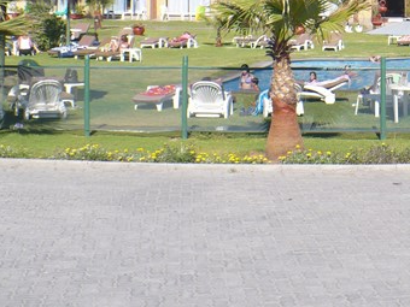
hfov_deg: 21.8
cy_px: -35
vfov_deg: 16.4
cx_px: 400
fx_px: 1030
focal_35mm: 87
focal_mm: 6.1
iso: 100
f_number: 8
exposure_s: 1/160
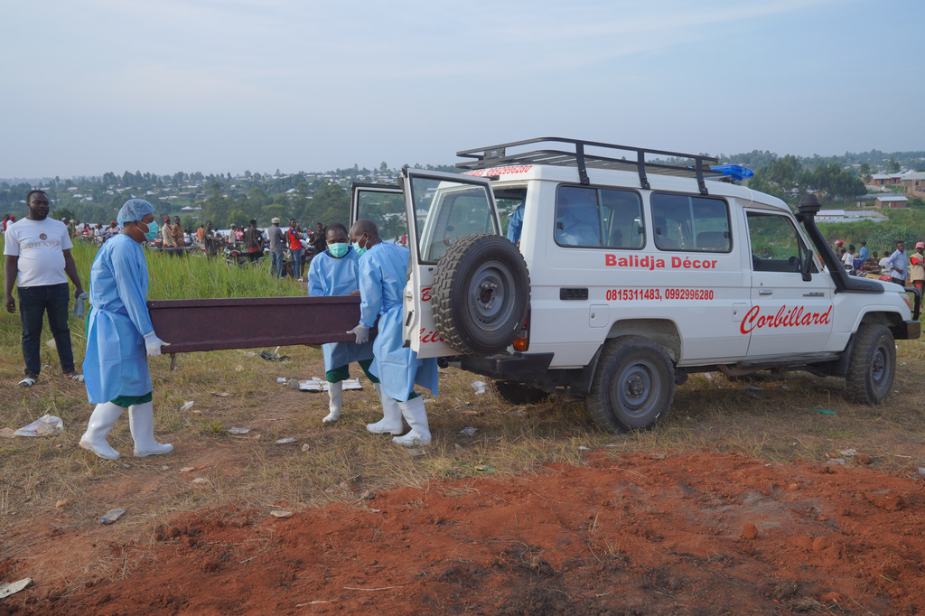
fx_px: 822
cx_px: 462
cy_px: 308
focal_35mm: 32
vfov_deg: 41.1
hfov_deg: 58.7
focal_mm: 32
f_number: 6.3
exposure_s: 1/400
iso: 500
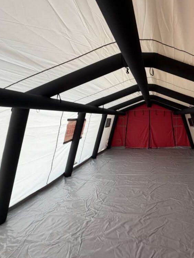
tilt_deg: -3.3
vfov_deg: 84.7
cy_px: 127
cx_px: 148
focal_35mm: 19
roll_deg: -0.2
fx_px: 142
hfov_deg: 64.1
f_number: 2.2
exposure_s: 1/121
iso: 100
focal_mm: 2.22
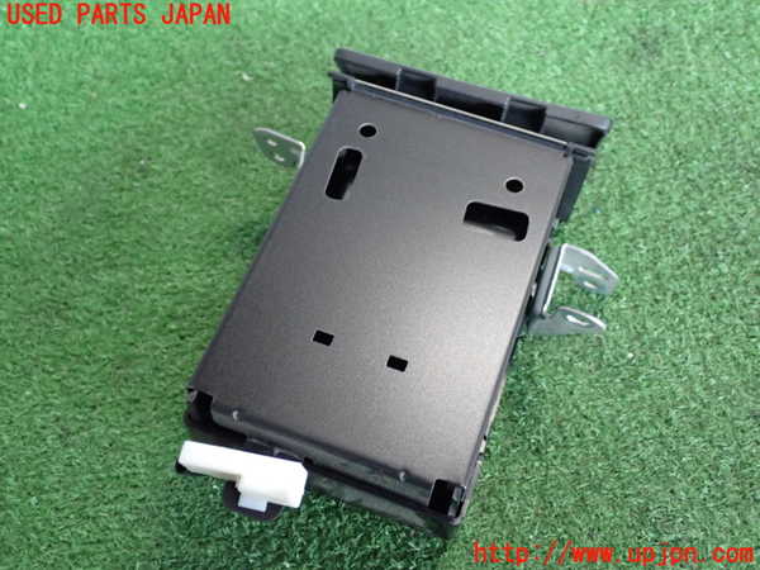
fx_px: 900
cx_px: 380
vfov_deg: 35.1
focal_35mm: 41
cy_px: 285
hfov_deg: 45.8
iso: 800
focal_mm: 7.31
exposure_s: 1/30
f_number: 2.8
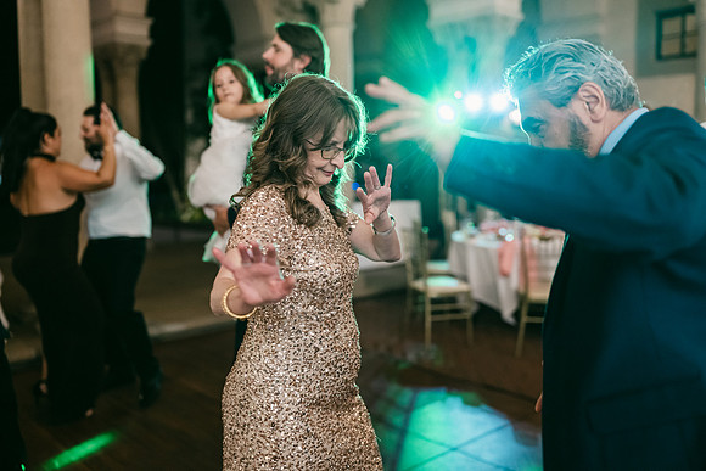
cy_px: 236
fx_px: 687
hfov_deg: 54.4
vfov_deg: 37.9
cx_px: 353
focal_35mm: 35
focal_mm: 35
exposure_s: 1/125
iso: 1600
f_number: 1.6
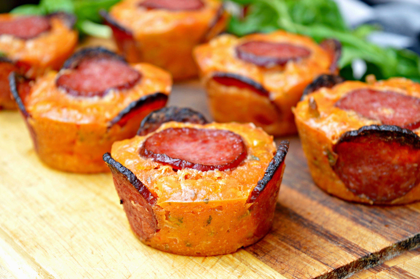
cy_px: 140
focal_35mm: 82
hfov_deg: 24.6
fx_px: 962
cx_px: 210
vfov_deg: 16.5
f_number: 5.6
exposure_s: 1/25
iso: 100
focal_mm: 55
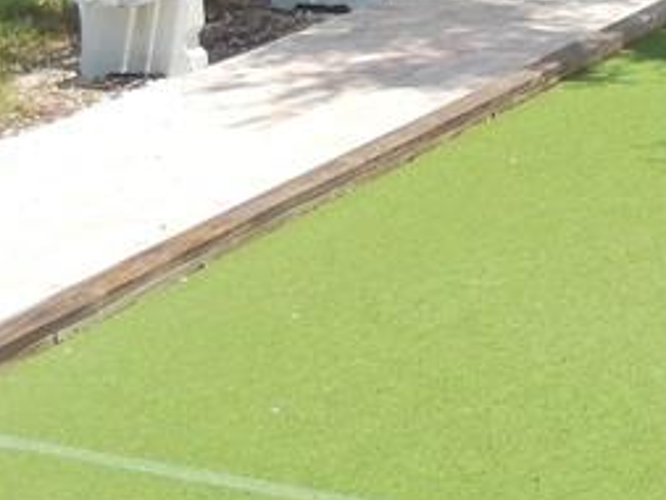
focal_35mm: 101
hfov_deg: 19.0
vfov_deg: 14.4
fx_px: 1944
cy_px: -34
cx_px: 650
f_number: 3.4
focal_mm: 4.5
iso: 125
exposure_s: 1/1500
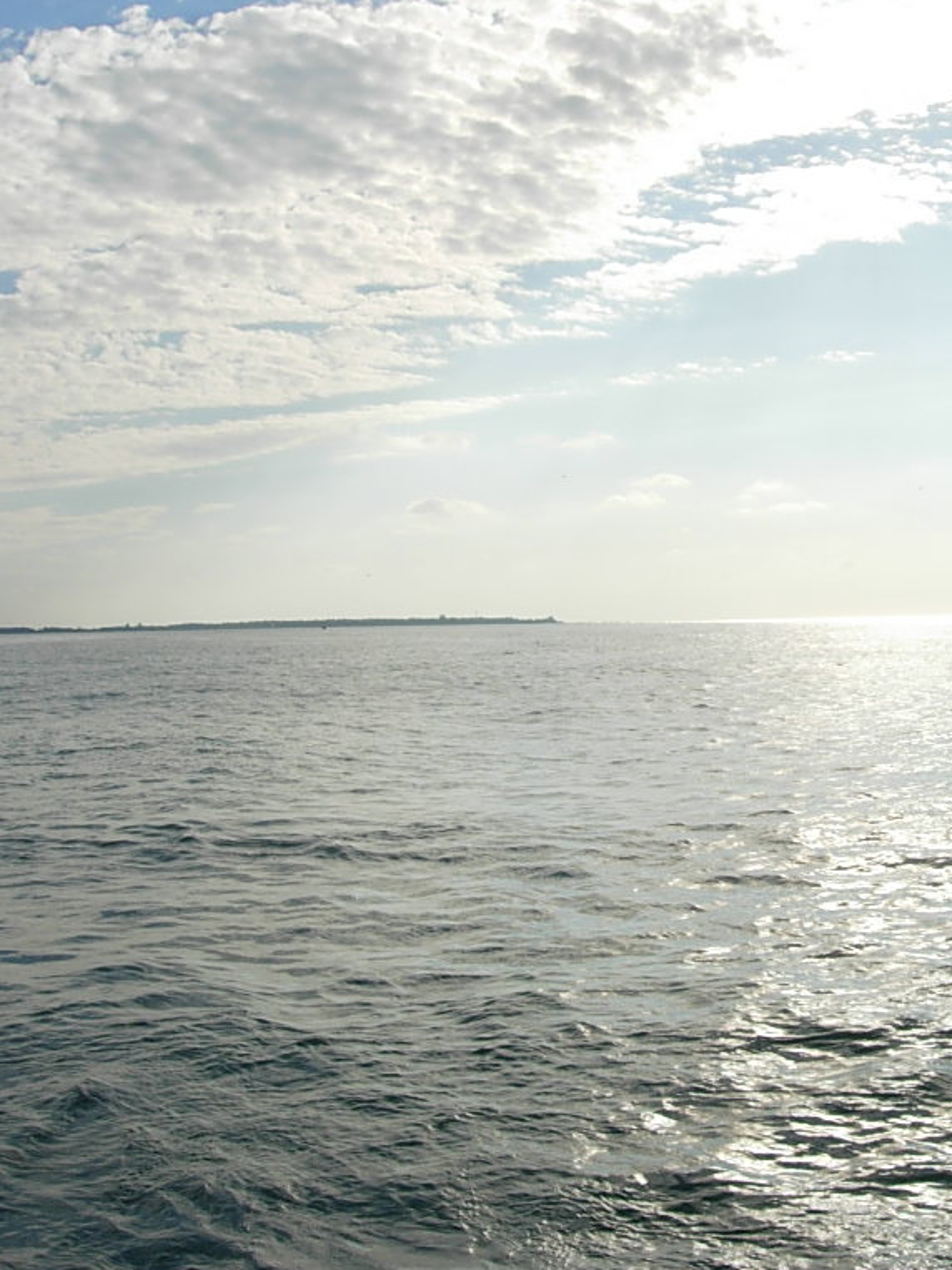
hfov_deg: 27.7
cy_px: 634
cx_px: 812
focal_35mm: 51
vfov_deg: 37.5
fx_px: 1871
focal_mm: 7.8
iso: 64
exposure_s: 1/1490
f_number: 4.8
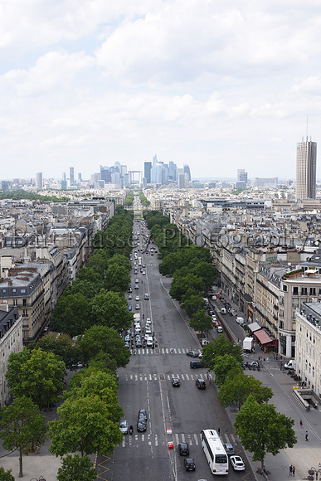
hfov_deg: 29.9
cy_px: 240
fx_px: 601
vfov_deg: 43.6
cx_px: 160
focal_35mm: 45
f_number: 20
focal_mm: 45
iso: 500
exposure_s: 1/125
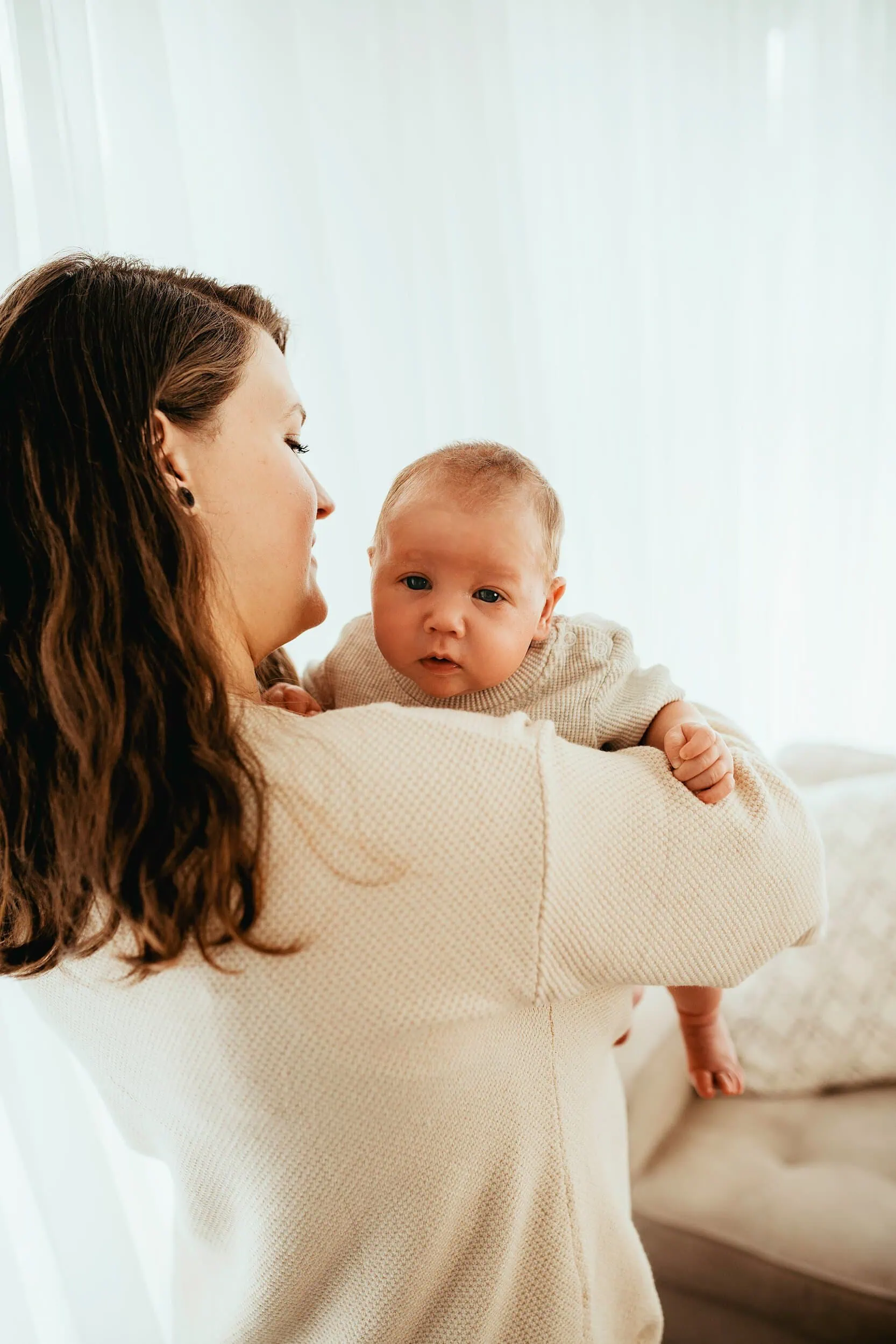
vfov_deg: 54.4
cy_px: 672
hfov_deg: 37.9
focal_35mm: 35
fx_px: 1307
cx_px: 448
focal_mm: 35
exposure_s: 1/250
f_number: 2.5
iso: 360
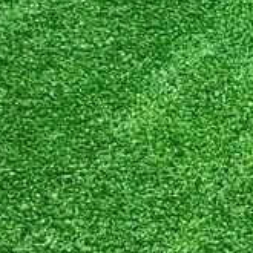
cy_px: 63
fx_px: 1654
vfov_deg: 8.7
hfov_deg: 6.6
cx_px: 1063
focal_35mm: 200
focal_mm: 5.4
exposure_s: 1/50
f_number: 1.8
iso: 130
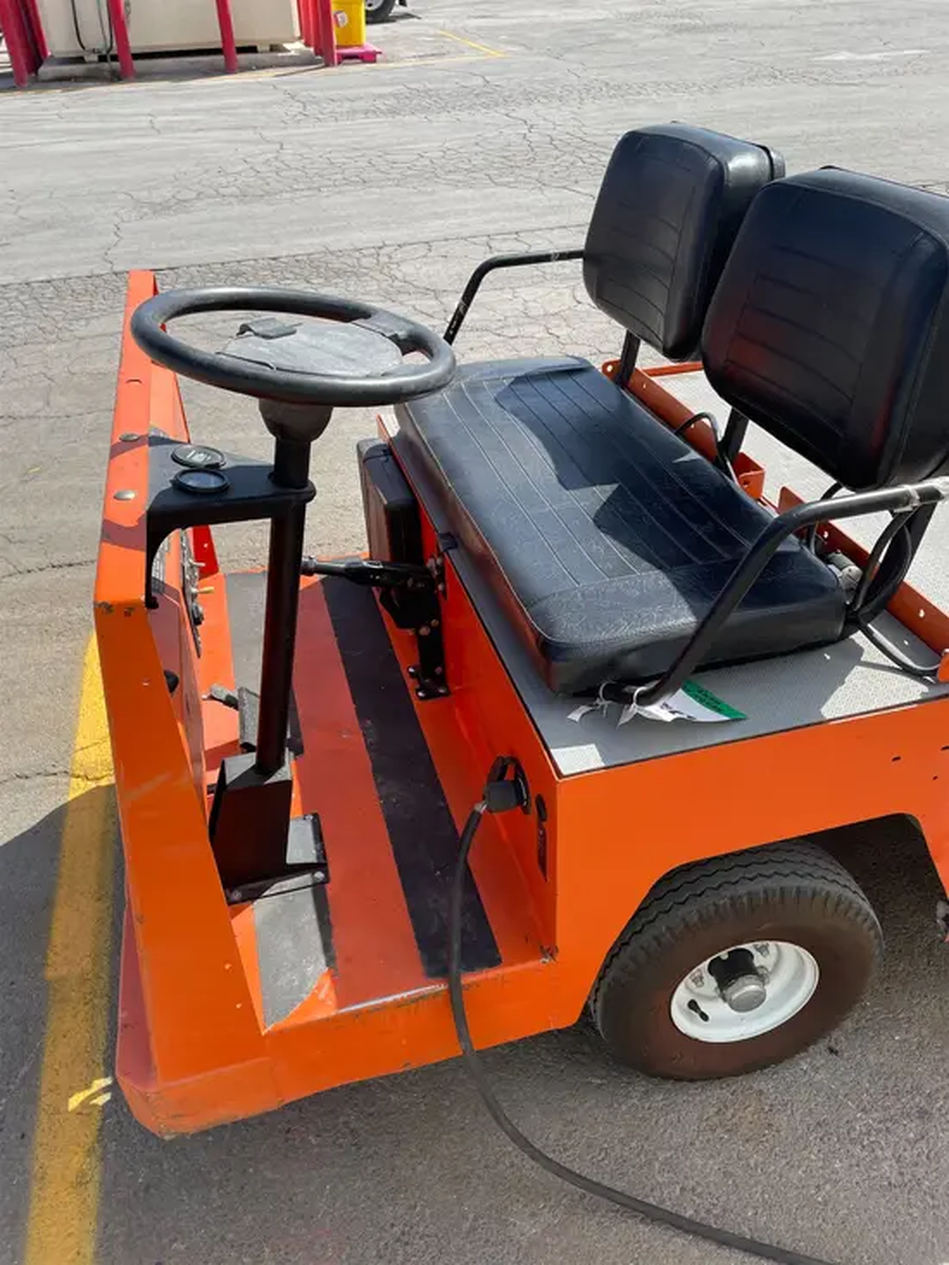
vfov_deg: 67.3
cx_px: 474
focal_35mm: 26
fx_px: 950
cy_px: 632
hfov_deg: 53.1
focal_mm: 4.2
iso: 50
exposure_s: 1/2398
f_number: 1.6
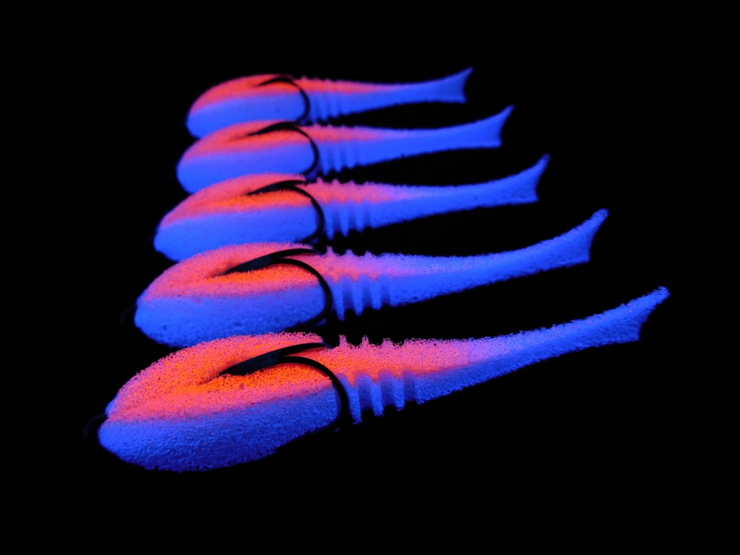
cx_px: 370
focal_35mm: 23
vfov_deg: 58.9
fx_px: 492
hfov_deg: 73.9
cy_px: 278
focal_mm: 4
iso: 400
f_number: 3
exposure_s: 1/30
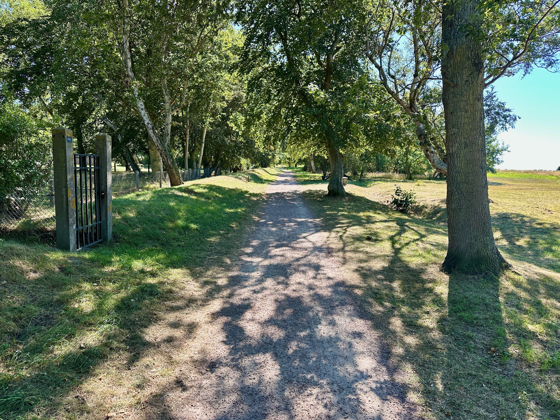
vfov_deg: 56.8
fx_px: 388
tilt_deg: -6.6
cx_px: 280
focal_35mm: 24
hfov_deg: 71.6
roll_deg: -1.4
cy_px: 210
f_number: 1.78
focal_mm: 6.86
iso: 80
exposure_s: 1/672
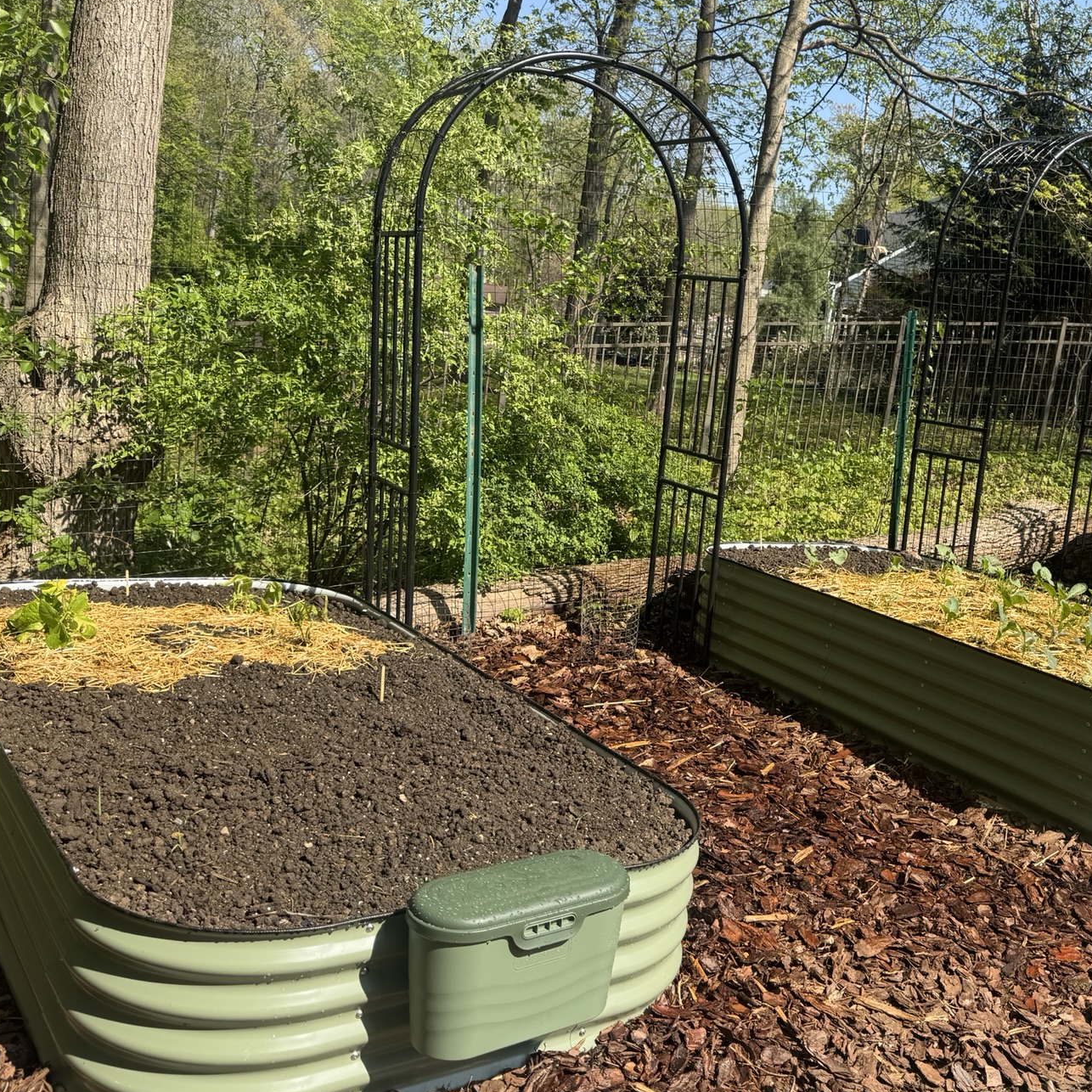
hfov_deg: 48.8
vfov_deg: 49.7
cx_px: 742
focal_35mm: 33
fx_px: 1178
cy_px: 536
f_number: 1.78
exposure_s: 1/2331
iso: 80
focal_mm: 6.76
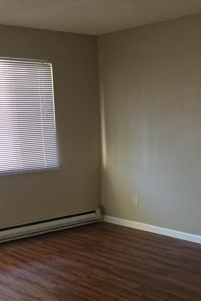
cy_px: 228
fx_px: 444
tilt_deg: -13.6
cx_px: 102
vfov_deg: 36.6
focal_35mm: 53
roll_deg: +1.5
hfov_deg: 25.5
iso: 200
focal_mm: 4.15
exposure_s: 1/30
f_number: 2.2
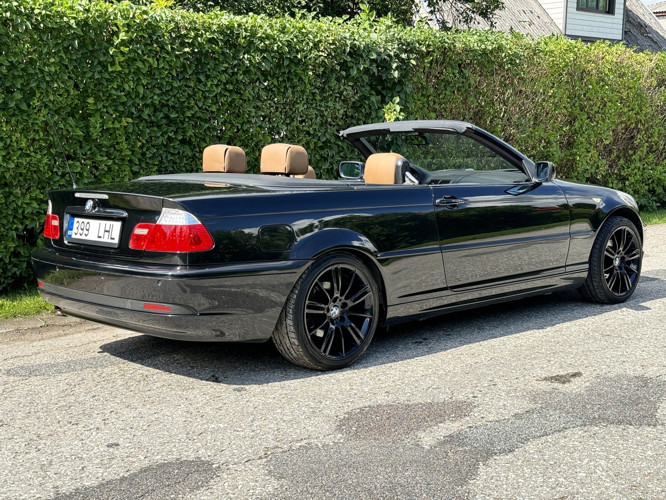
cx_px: 333
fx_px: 924
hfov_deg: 39.7
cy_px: 250
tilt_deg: -8.0
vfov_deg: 30.3
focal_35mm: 48
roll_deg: -1.1
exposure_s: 1/609
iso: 64
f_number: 1.78
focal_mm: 6.76
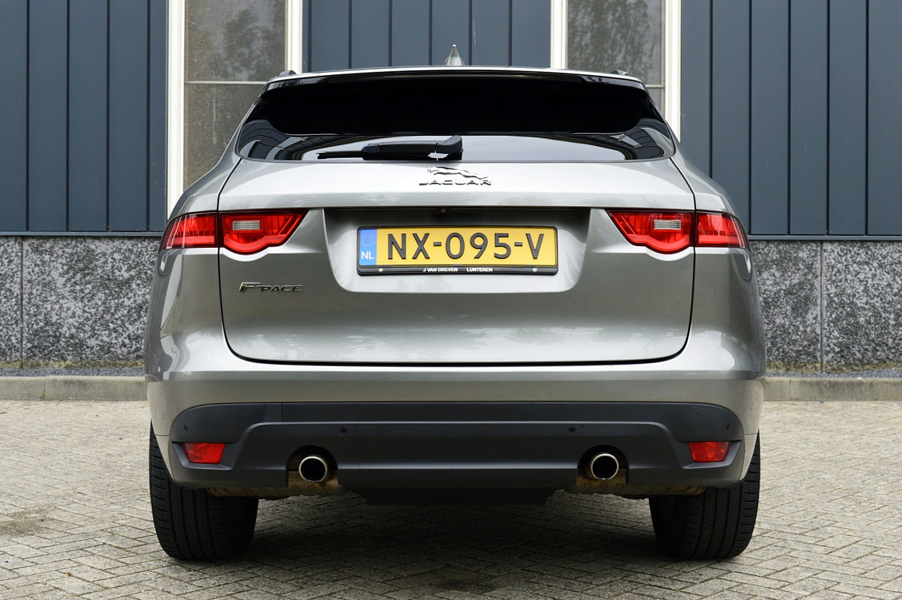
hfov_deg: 38.9
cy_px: 300
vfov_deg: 26.4
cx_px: 451
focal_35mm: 51
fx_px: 1277
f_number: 9
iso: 400
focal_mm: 34
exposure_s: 1/100
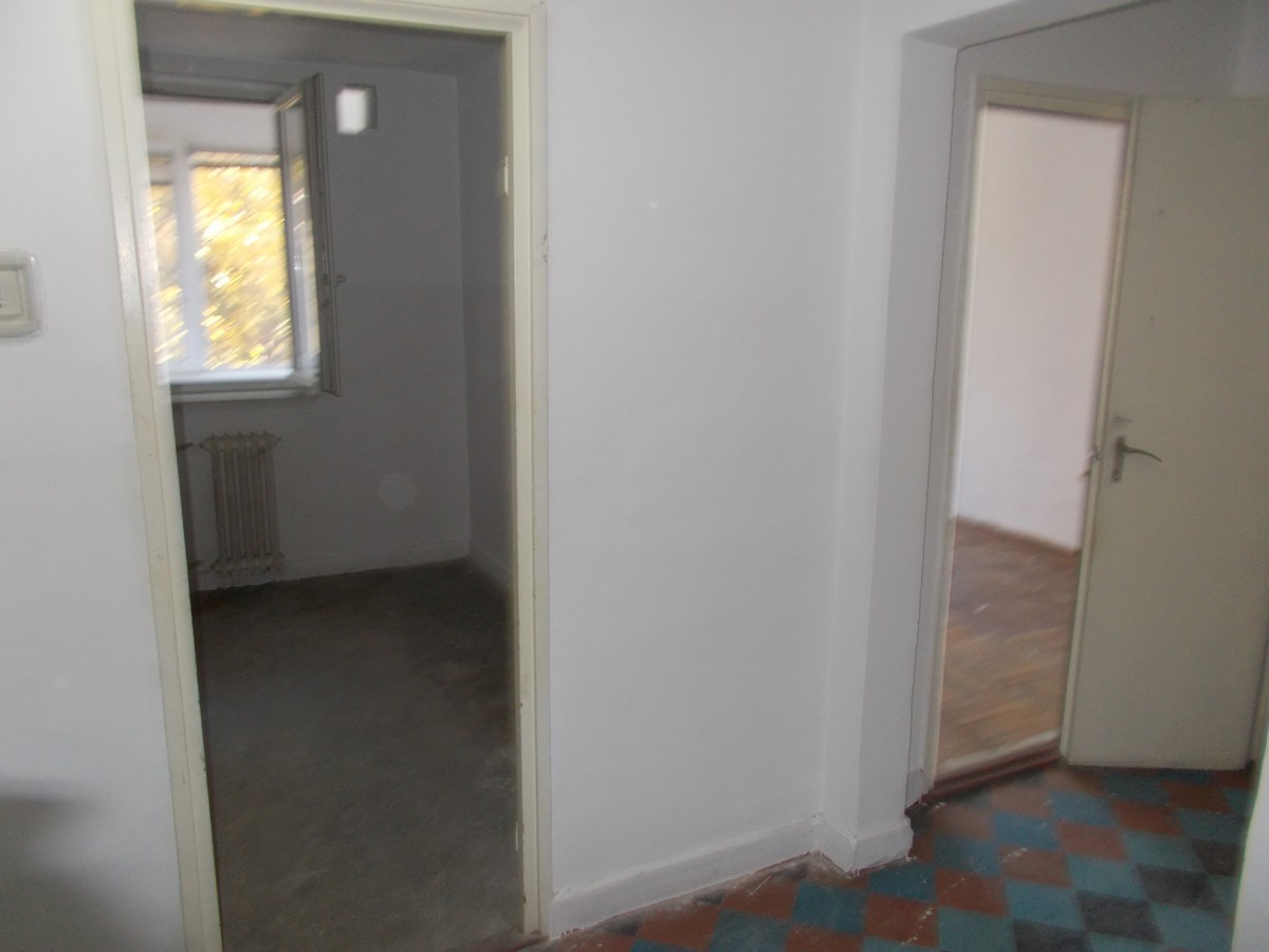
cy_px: 476
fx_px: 953
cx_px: 634
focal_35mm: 26
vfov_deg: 53.1
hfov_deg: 67.3
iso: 200
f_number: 3.2
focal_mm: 4.6
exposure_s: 1/25
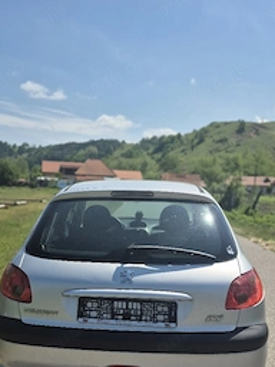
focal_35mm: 36
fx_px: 381
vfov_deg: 50.9
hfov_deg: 39.6
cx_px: 119
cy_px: 225
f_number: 1.8
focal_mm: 5.4
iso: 25
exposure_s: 1/3333
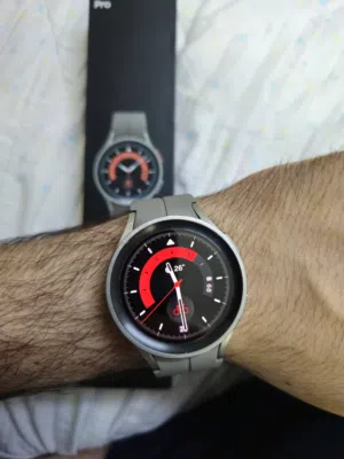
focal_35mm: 23
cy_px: 230
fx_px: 305
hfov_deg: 58.9
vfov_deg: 73.9
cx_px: 172
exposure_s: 1/50
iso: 500
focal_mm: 5.4
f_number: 1.8
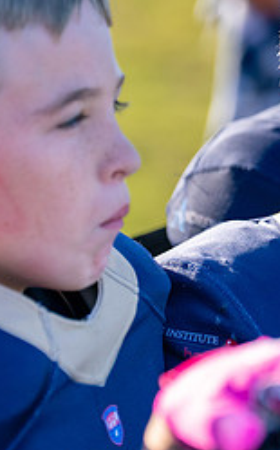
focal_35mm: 462
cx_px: 474
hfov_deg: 2.8
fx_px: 5657
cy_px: 171
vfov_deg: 4.6
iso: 200
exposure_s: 1/1600
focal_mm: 142
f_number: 2.8
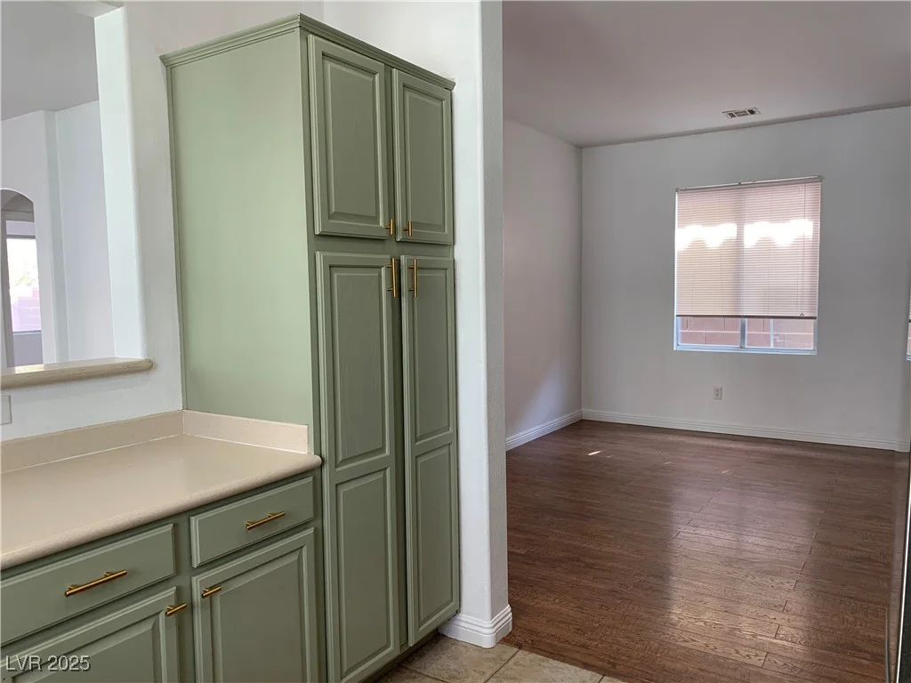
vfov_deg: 53.1
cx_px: 456
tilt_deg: -4.0
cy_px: 342
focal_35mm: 26
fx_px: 684
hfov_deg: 67.3
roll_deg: +1.0
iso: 50
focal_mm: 4.25
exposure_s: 1/120
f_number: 1.8
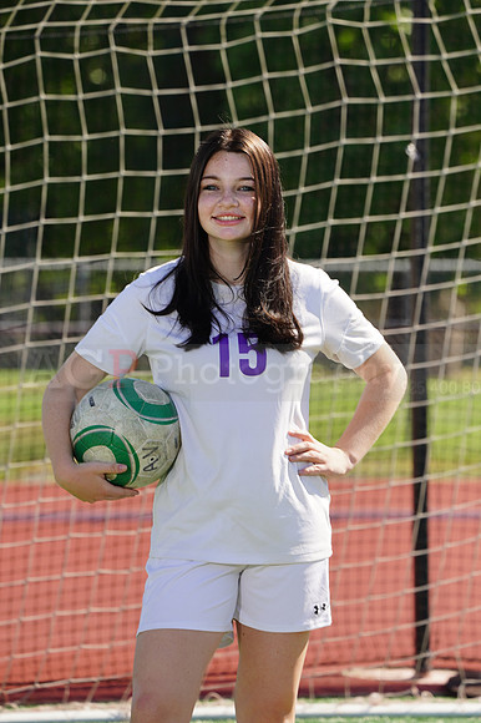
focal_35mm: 345
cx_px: 240
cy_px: 362
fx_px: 6922
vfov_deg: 6.0
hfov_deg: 4.0
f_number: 11
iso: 200
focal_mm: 345
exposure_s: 1/250
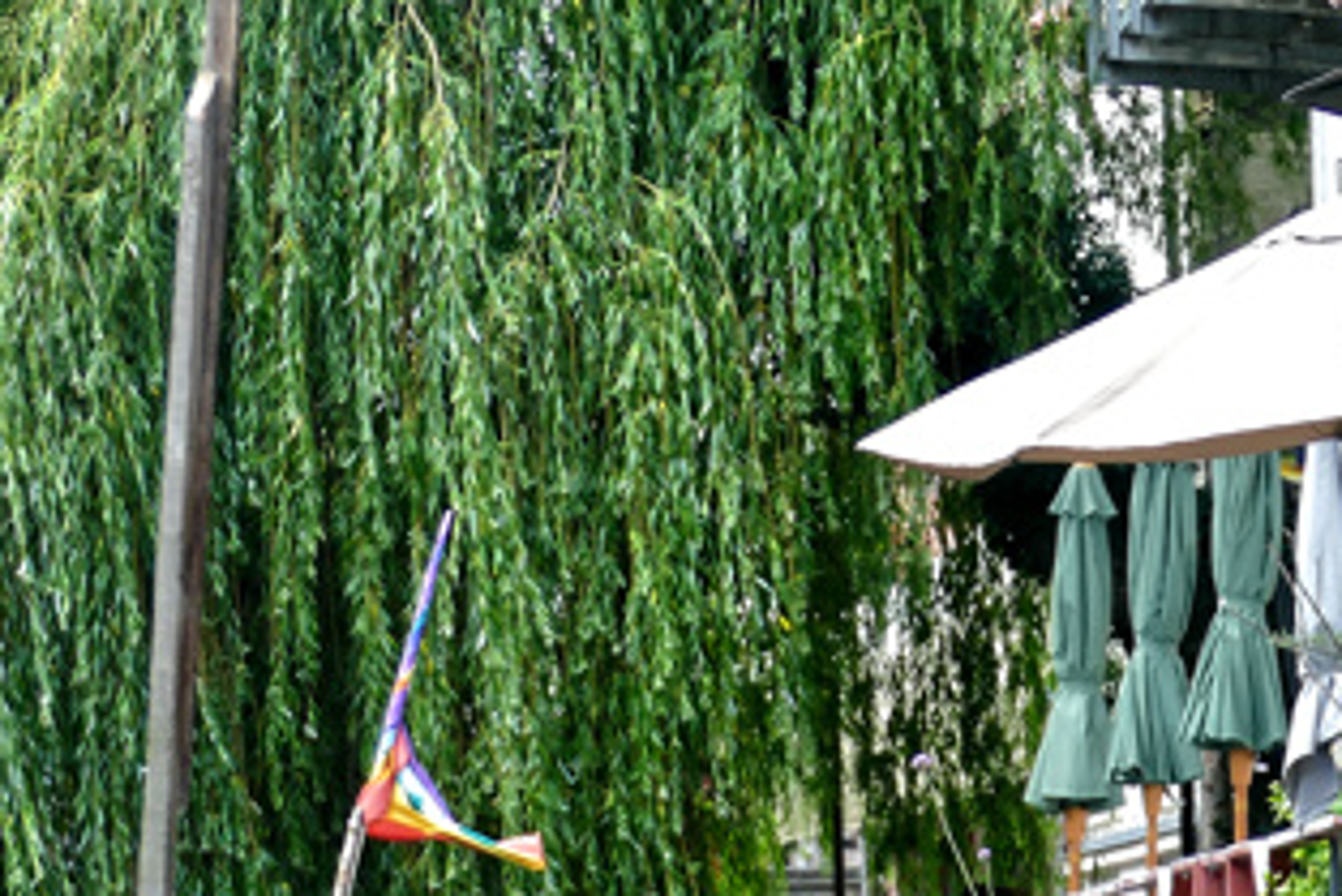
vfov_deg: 4.8
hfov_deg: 7.1
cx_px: 1814
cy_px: 980
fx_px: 10740
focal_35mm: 288
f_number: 3.8
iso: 125
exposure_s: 1/125
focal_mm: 32.2
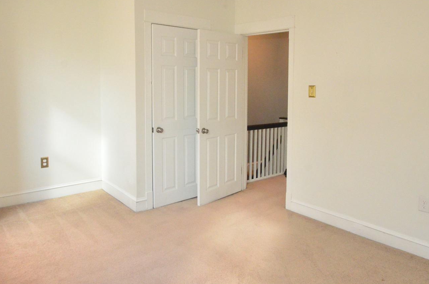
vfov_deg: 46.5
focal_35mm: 27
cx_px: 226
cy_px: 99
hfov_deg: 66.7
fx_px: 326
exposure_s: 1/40
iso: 4000
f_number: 10
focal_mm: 11.5
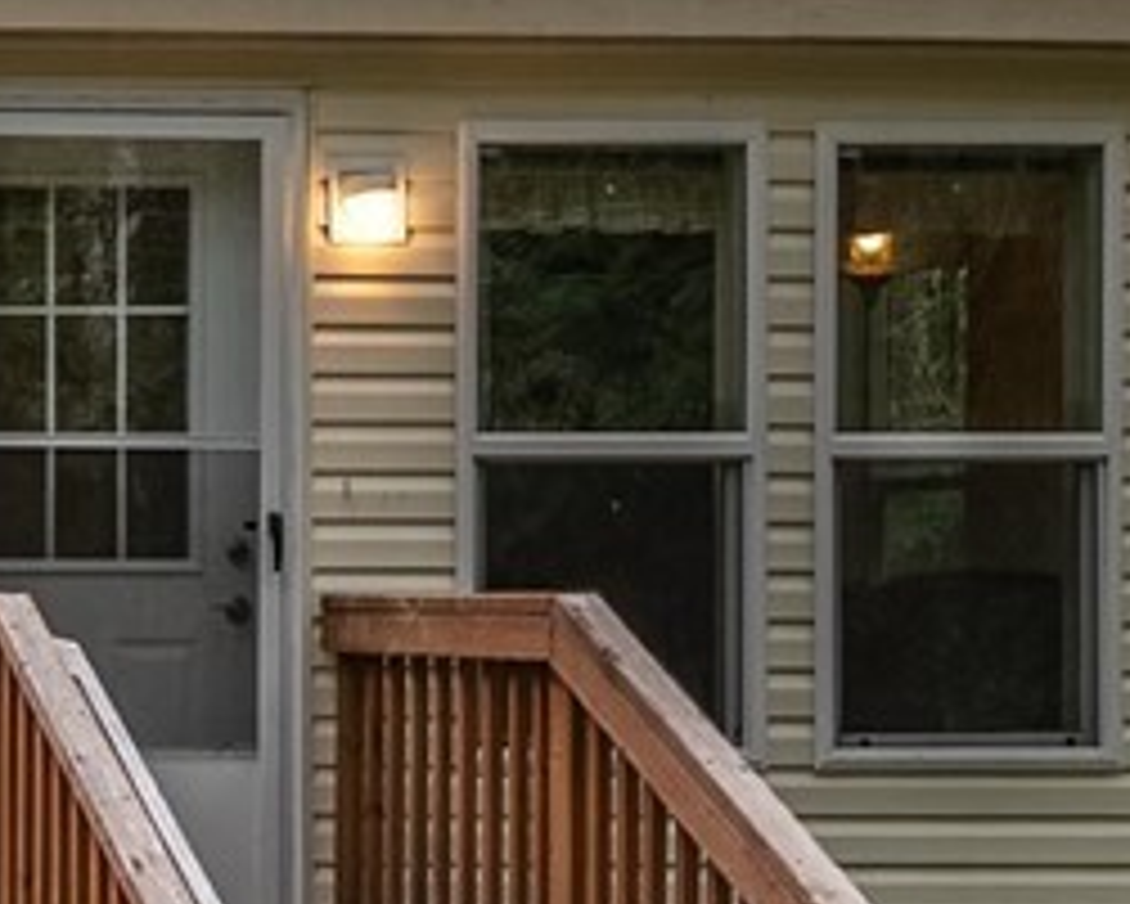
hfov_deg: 14.1
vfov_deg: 20.1
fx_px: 2543
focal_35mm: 76
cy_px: 625
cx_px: -1745
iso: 160
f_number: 7.1
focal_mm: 12
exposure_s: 1/30
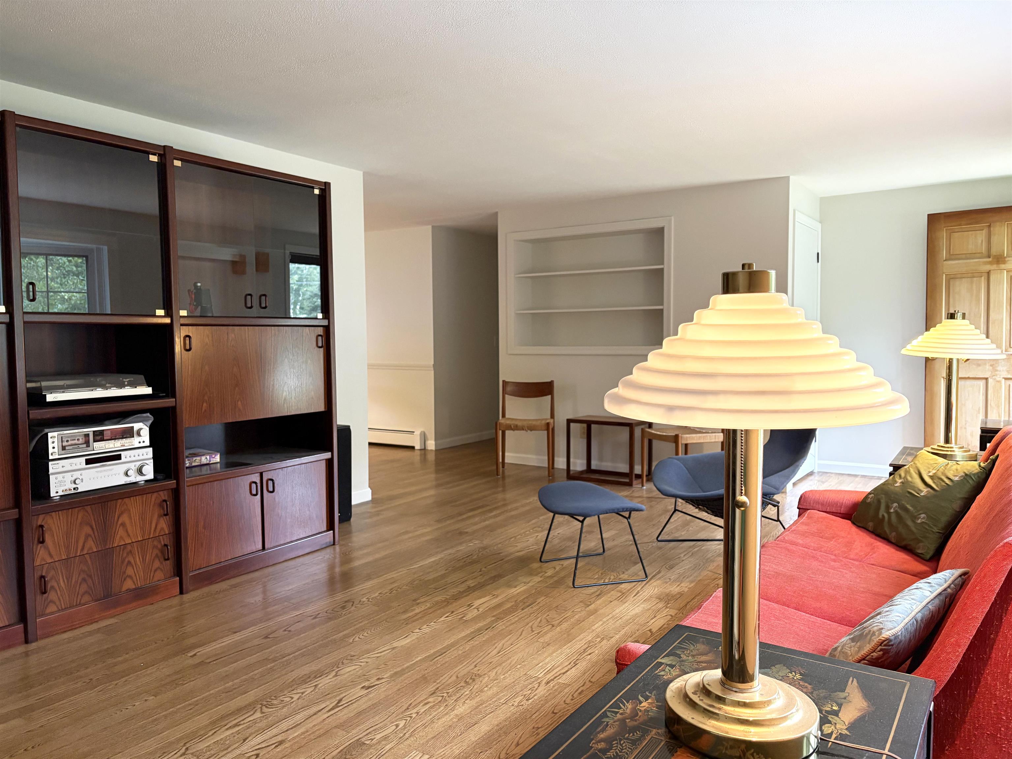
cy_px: 380
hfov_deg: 67.3
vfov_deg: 53.1
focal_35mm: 26
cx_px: 506
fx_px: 760
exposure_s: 1/60
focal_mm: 5.96
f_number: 1.6
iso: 250
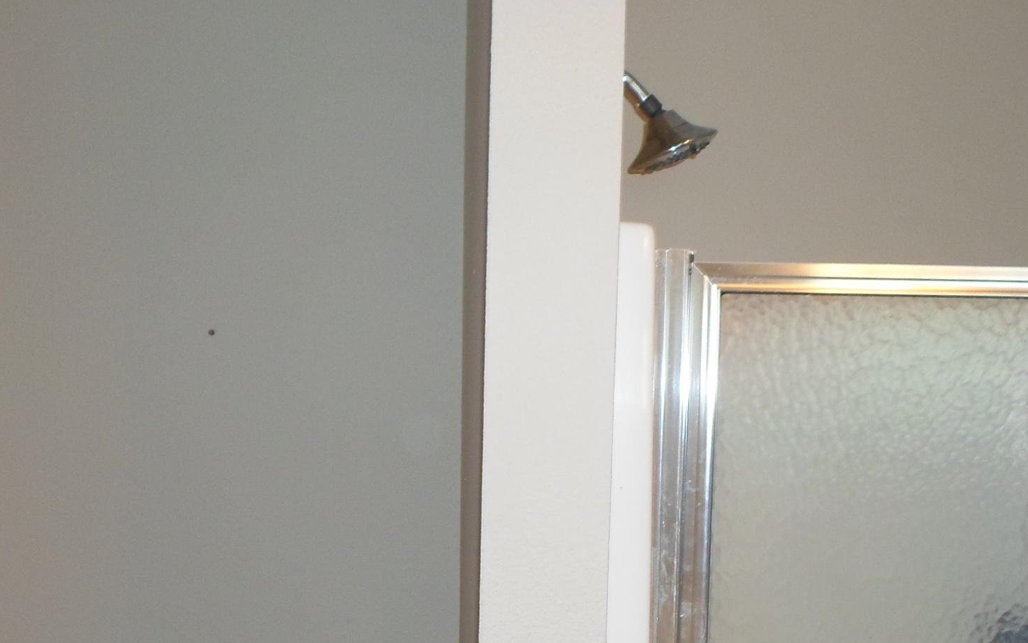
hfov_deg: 42.6
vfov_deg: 26.8
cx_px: 554
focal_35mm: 47
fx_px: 1317
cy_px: 525
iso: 100
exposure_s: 1/30
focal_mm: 4.5
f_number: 2.5
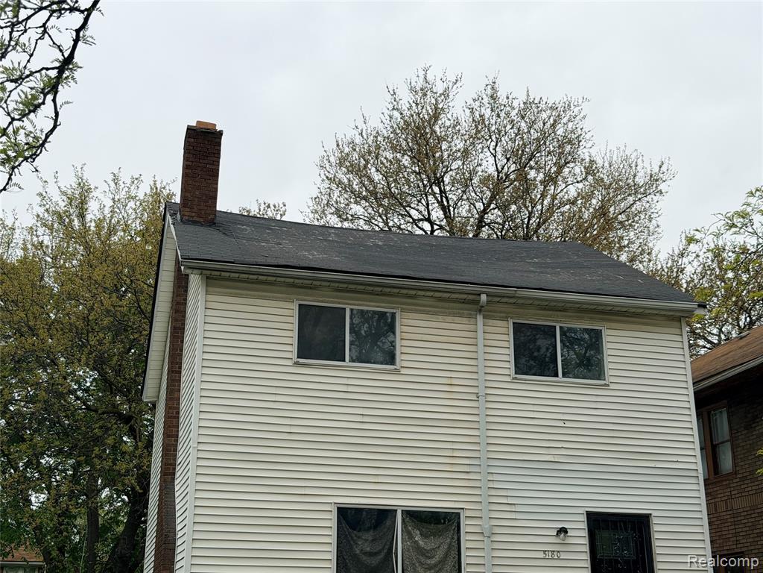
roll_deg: +0.0
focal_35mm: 48
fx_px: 1058
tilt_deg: +19.6
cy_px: 286
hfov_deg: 39.7
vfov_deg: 30.3
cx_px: 382
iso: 64
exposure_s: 1/3891
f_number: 1.78
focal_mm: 6.76
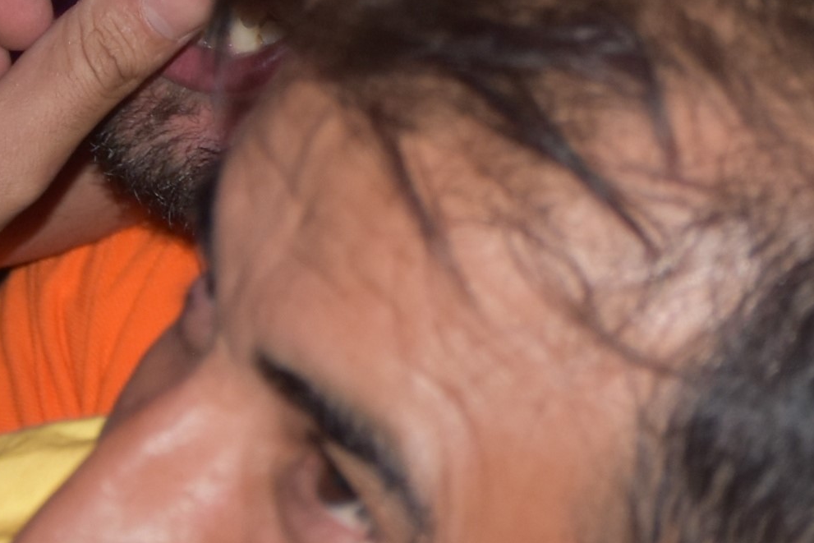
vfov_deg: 3.0
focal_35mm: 454
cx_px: 839
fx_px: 10266
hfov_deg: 4.5
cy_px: -547
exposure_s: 1/60
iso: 320
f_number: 5
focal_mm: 50
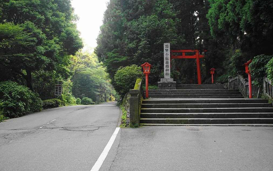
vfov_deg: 40.6
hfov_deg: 61.2
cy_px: 80
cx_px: 138
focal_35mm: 31
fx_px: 231
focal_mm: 30
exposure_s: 1/200
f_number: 7.1
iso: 1000
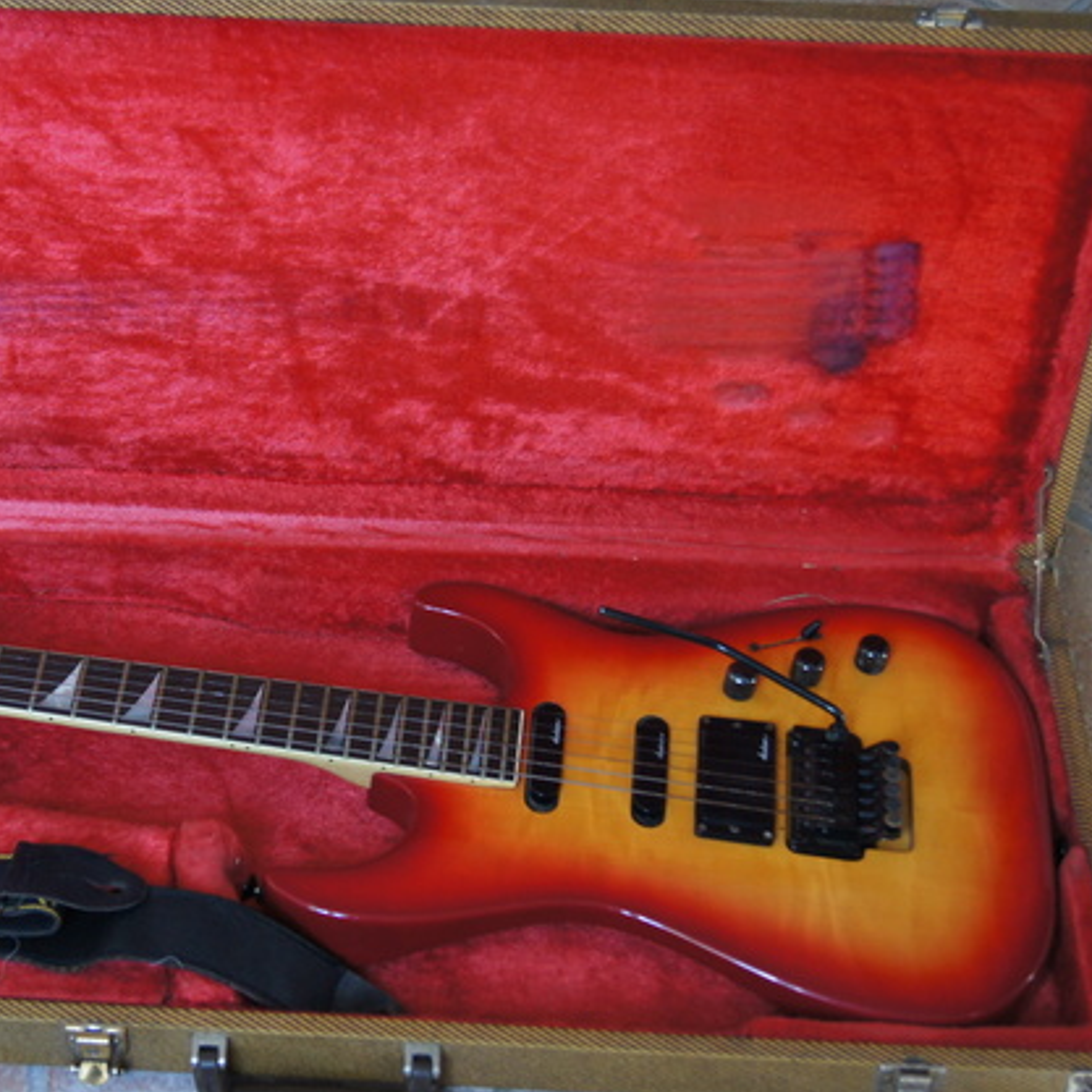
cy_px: 542
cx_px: 213
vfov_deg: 23.5
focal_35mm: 74
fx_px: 2630
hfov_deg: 23.1
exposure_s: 1/60
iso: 640
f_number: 4.5
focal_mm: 35
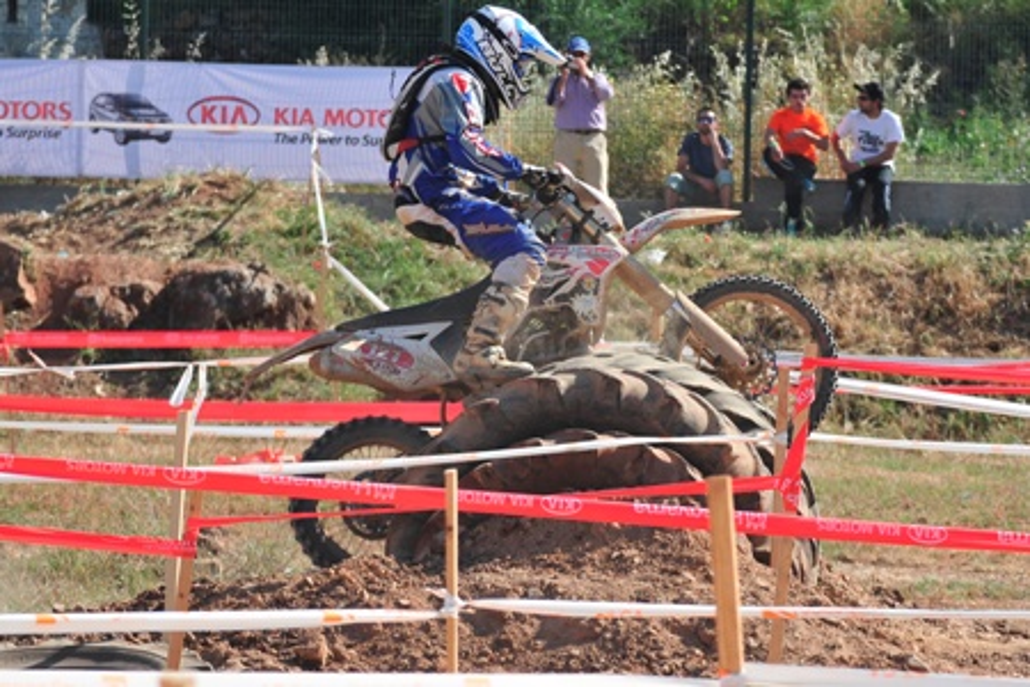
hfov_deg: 11.4
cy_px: 344
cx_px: 515
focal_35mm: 180
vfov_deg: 7.6
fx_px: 5150
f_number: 5
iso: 200
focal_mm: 120
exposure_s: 1/640
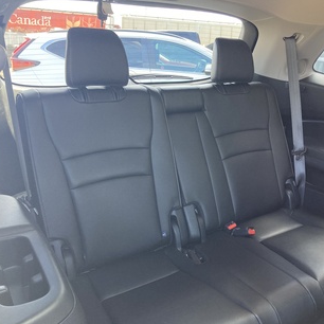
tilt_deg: -15.9
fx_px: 360
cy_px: 160
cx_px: 209
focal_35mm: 34
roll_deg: -4.8
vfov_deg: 48.4
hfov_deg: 47.9
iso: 125
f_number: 1.8
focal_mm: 3.99
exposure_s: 1/60
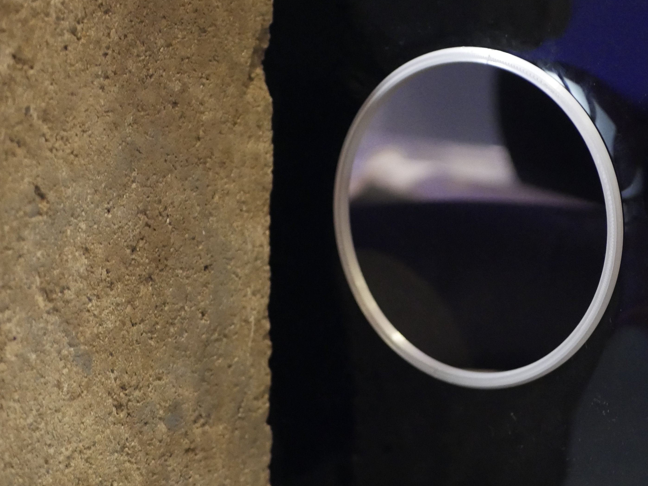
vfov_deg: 18.0
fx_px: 1535
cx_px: 443
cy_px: 277
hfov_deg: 23.7
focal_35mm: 82
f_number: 1.7
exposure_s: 1/50
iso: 3200
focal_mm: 25
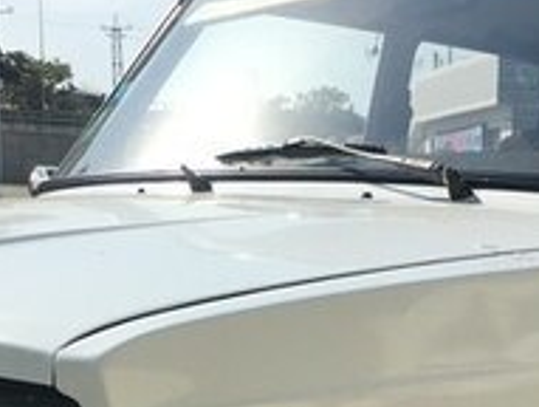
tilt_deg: -11.0
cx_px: 336
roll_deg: -1.7
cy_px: 541
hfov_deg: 19.6
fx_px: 1560
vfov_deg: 14.2
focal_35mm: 100
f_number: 2.2
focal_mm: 4.15
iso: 25
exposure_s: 1/2198
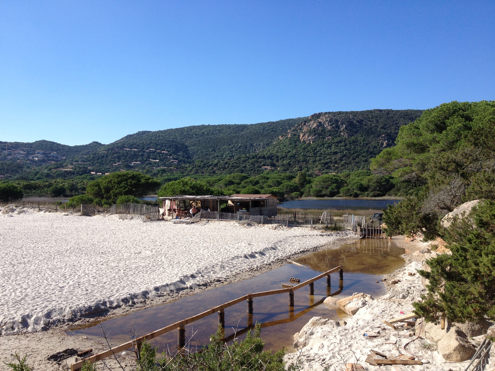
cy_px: 186
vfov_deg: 40.7
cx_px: 248
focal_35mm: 35
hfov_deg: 52.6
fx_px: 500
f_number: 2.4
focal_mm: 4.28
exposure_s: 1/1416
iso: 64
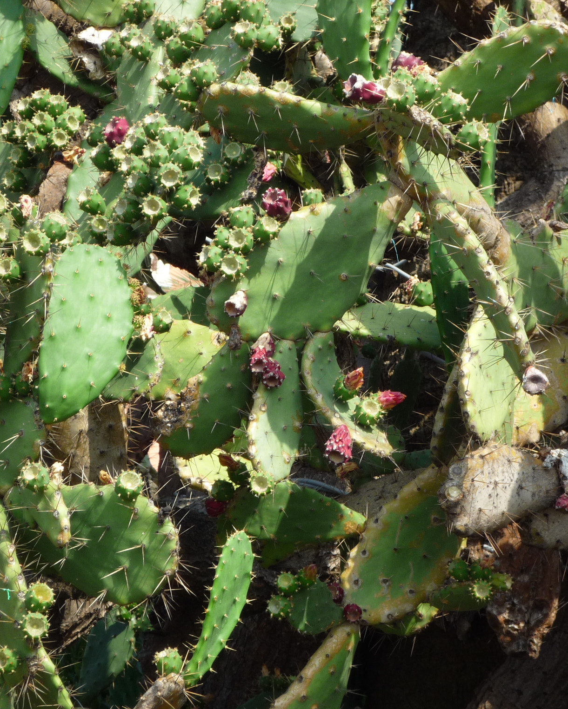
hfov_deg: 11.8
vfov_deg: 14.7
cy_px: 353
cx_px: 306
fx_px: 2752
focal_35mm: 131
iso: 100
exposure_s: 1/160
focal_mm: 17.6
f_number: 5.6
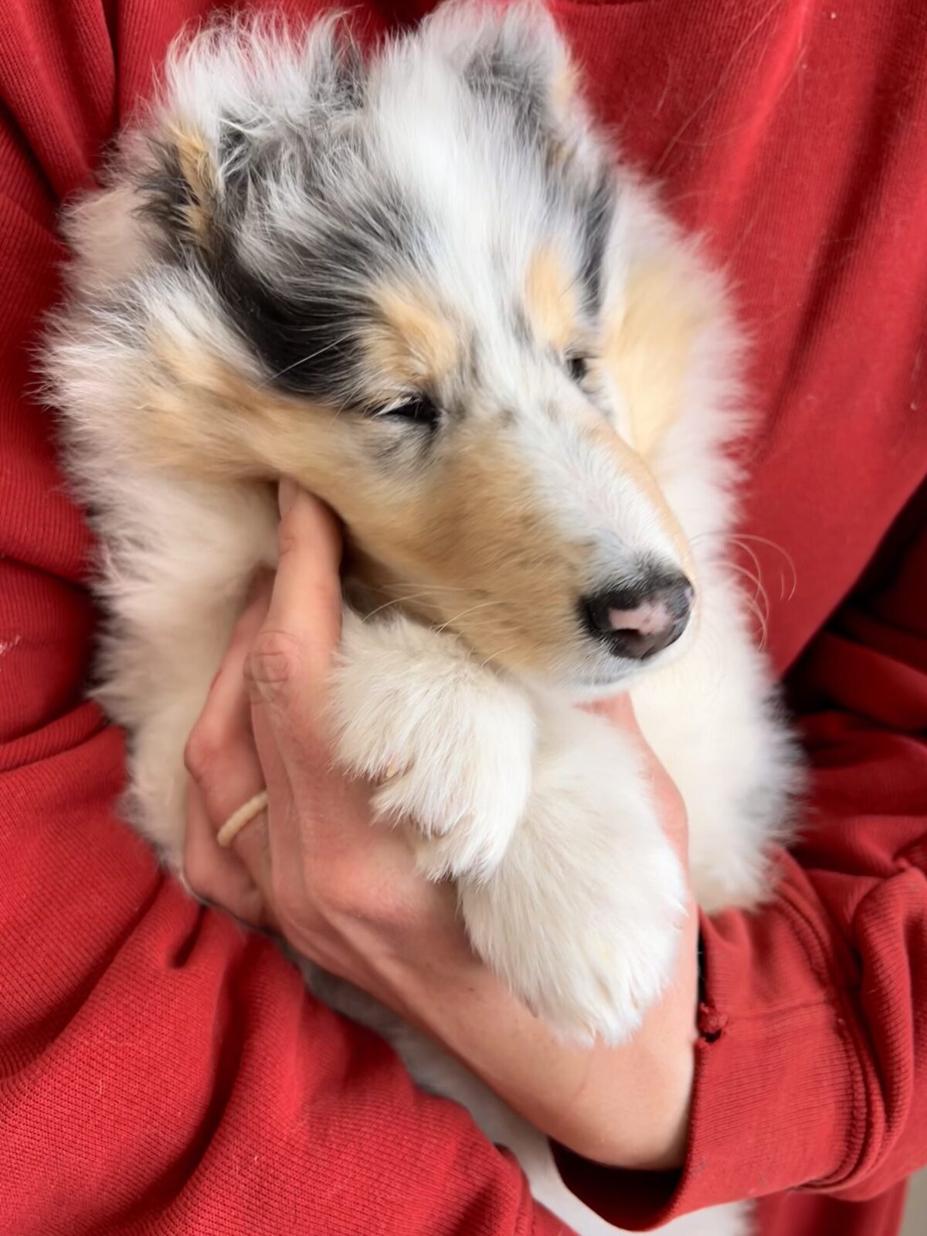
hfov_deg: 53.1
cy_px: 618
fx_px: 928
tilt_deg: -14.4
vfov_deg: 67.3
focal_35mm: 26
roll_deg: +2.5
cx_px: 464
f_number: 1.5
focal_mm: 5.7
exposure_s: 1/121
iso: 40
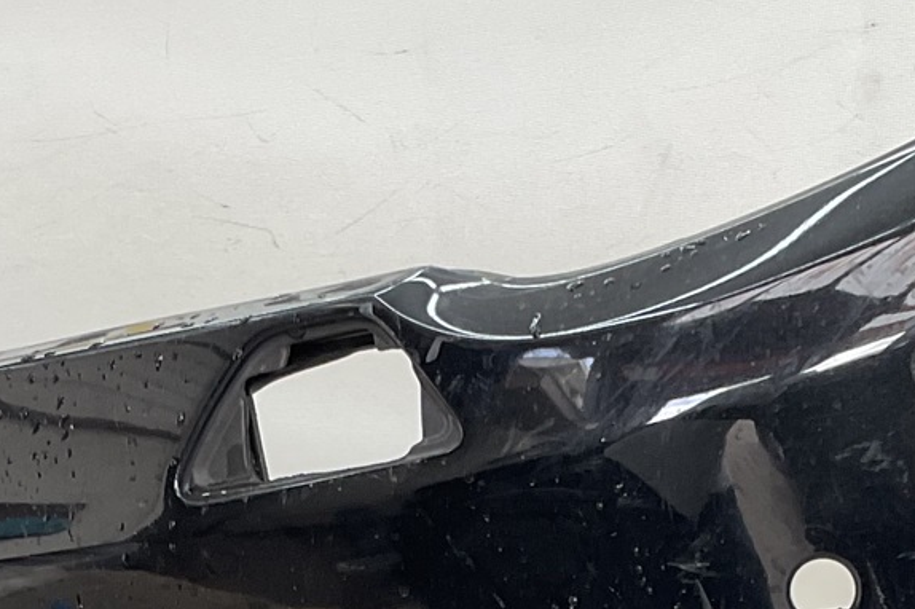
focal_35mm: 106
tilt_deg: -14.8
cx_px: 491
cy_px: 796
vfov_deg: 12.5
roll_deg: +4.2
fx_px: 2693
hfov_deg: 19.3
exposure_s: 1/100
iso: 20
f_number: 1.8
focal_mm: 3
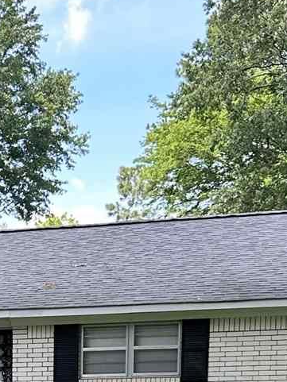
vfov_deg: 16.0
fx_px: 1271
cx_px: -148
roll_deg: +0.4
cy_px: 535
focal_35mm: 115
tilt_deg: -6.1
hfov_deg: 12.3
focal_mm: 6.86
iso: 80
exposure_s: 1/494
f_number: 1.78
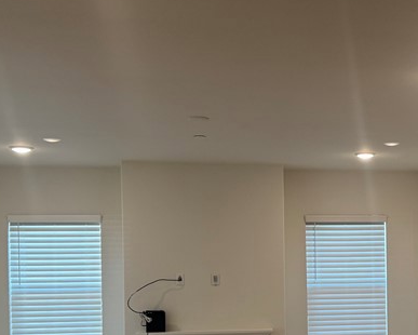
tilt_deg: -1.4
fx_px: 767
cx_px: 358
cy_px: 278
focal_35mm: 62
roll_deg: +0.6
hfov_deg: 29.5
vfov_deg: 24.2
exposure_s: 1/120
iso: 200
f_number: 1.78
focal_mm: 6.76
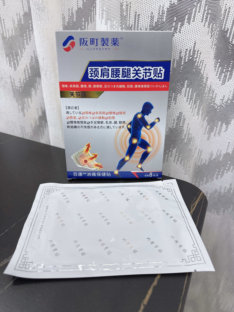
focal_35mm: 24
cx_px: 117
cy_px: 156
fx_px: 216
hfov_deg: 56.8
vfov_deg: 71.6
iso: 250
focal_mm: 6.76
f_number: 1.78
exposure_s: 1/50
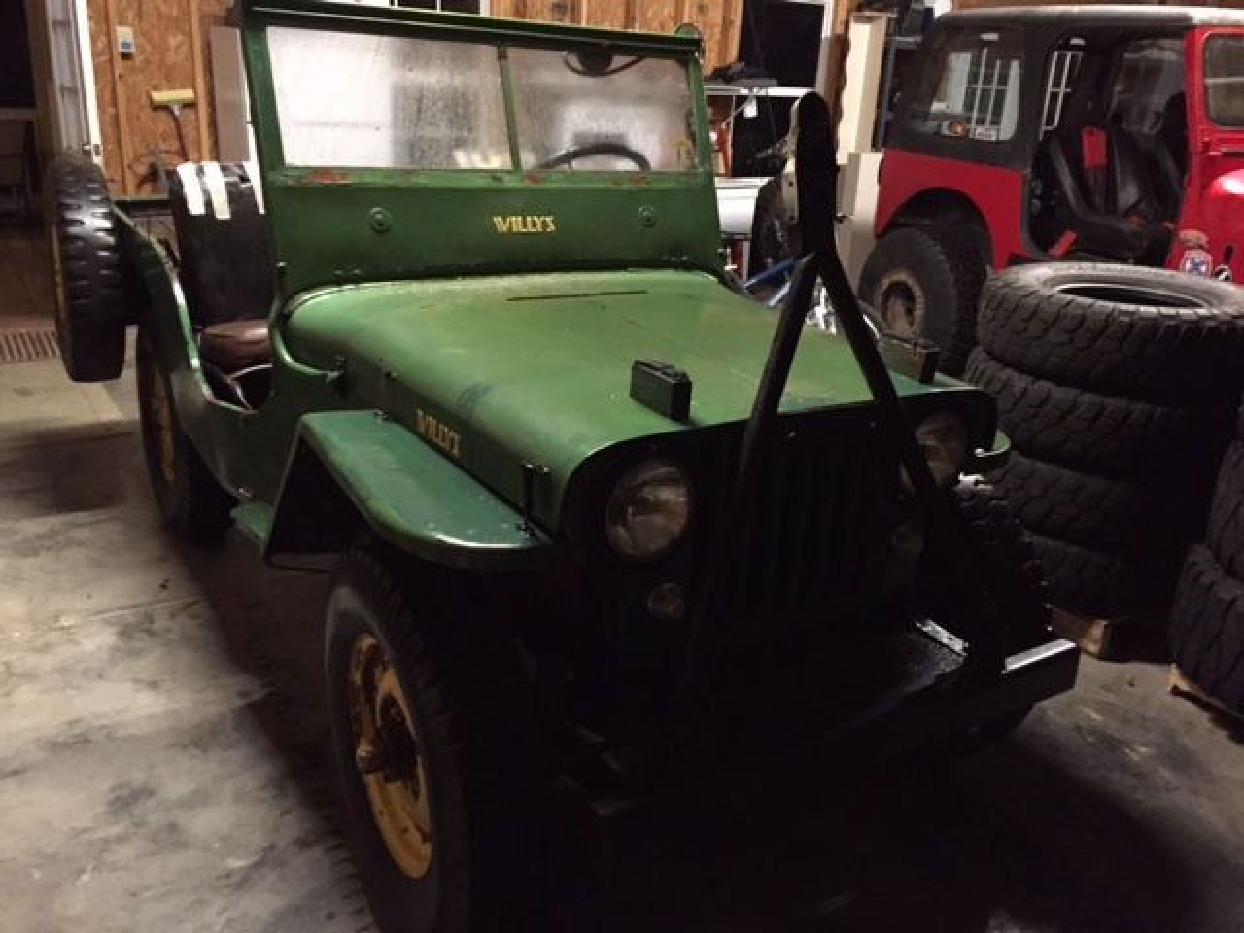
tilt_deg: -20.3
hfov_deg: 61.7
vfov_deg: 48.2
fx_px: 1042
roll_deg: -2.9
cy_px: 466
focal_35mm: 29
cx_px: 622
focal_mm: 4.15
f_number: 2.2
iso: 400
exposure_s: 1/15
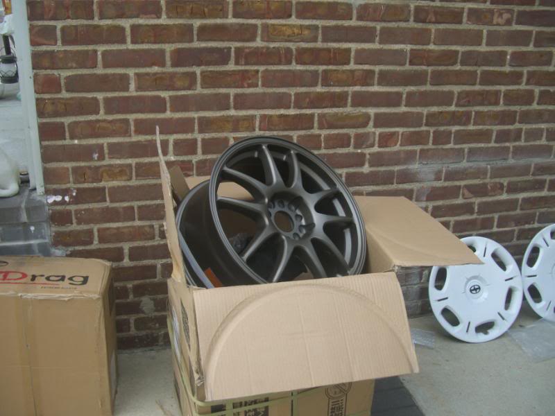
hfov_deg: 49.0
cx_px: 278
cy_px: 208
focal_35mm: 38
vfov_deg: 37.7
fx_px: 609
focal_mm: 7.9
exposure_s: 1/200
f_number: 2.8
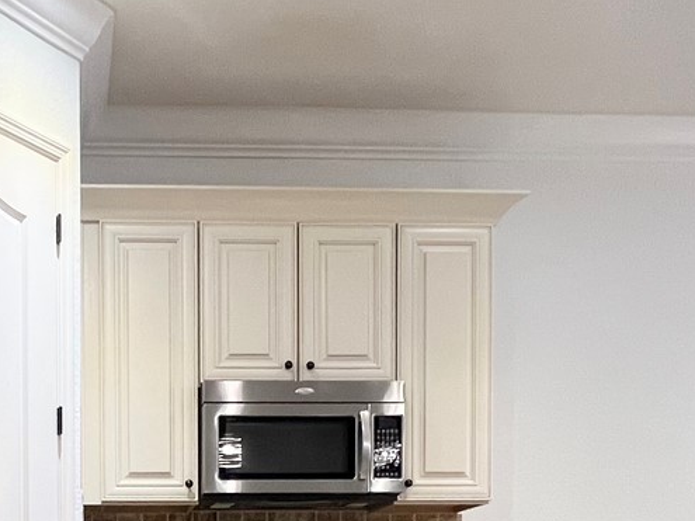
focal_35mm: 42
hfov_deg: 42.1
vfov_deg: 28.9
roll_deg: +0.4
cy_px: 650
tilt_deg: -2.2
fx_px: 843
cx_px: 104
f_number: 1.8
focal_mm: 1.57
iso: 200
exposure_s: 1/60
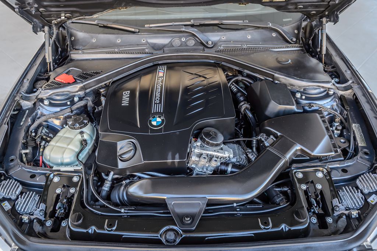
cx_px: 178
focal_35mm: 26
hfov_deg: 69.4
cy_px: 124
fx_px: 272
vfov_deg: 49.5
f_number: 4
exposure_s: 1/160
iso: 400
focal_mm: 24
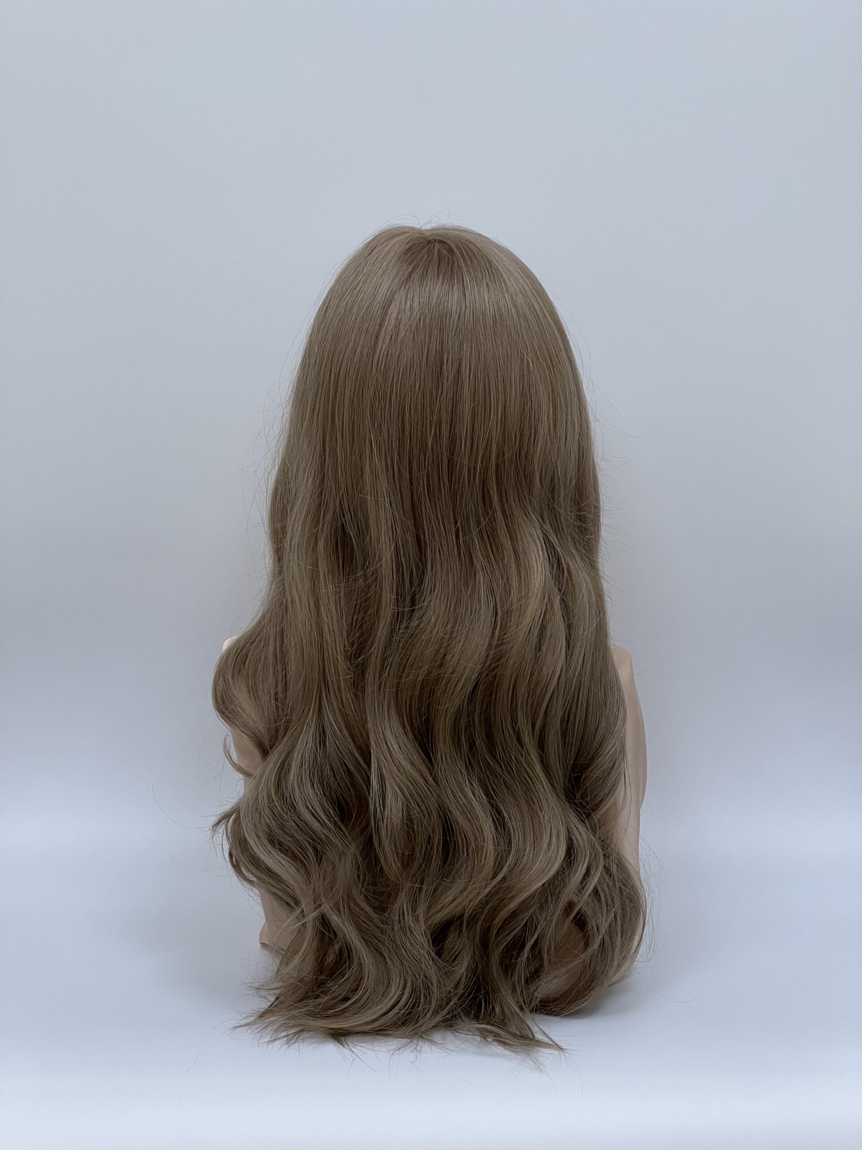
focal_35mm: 77
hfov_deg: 19.1
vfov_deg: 25.3
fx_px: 2557
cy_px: 575
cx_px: 431
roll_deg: -0.3
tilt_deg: -12.3
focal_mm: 9
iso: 160
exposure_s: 1/100
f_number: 2.8
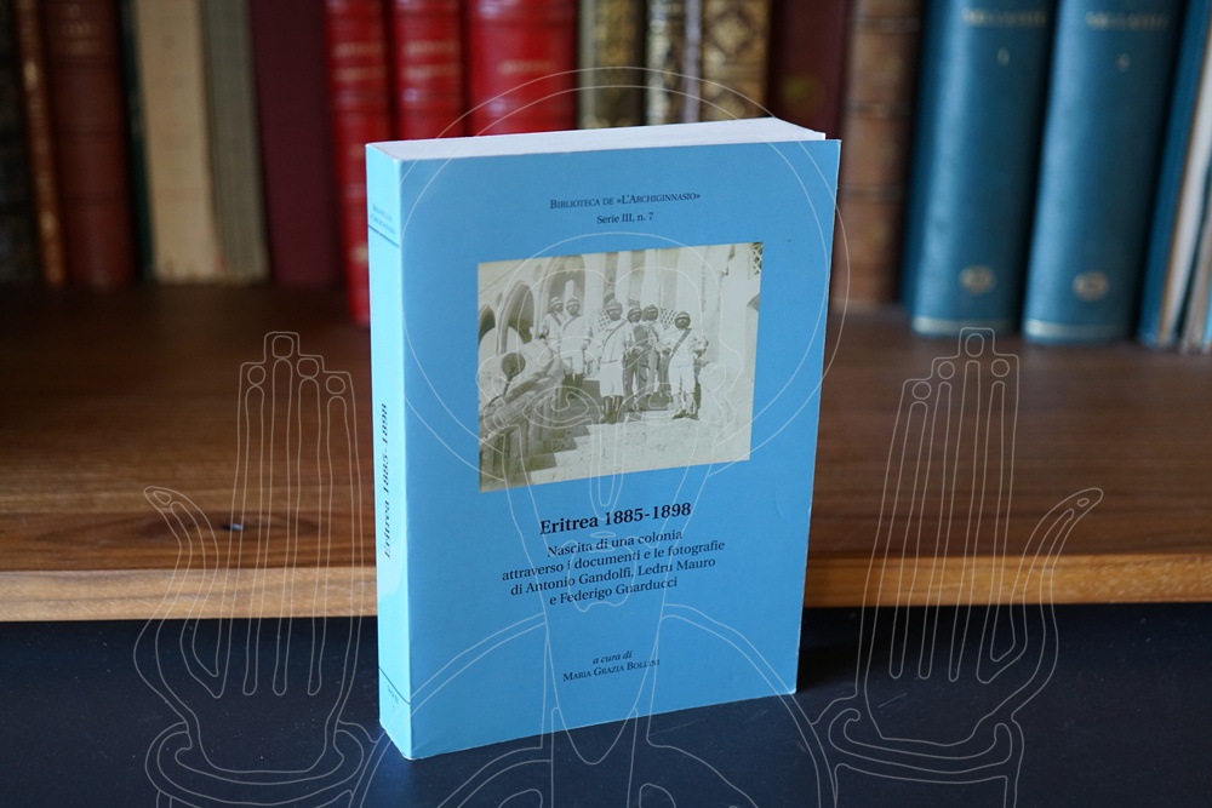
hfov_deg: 39.6
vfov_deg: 27.0
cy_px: 404
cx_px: 606
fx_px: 1683
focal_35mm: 50
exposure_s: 1/160
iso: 1250
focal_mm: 50
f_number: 2.8
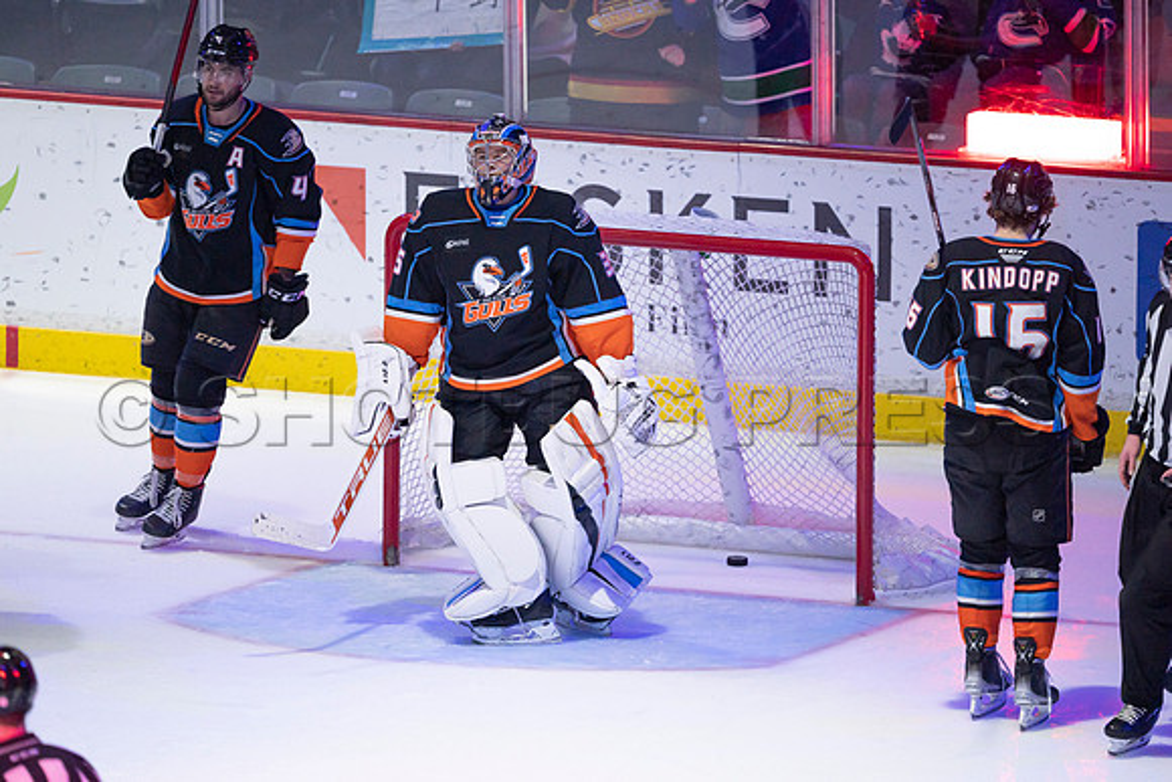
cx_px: 586
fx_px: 19537
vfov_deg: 2.3
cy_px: 391
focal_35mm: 600
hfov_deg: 3.4
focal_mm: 600
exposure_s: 1/640
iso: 1600
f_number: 4
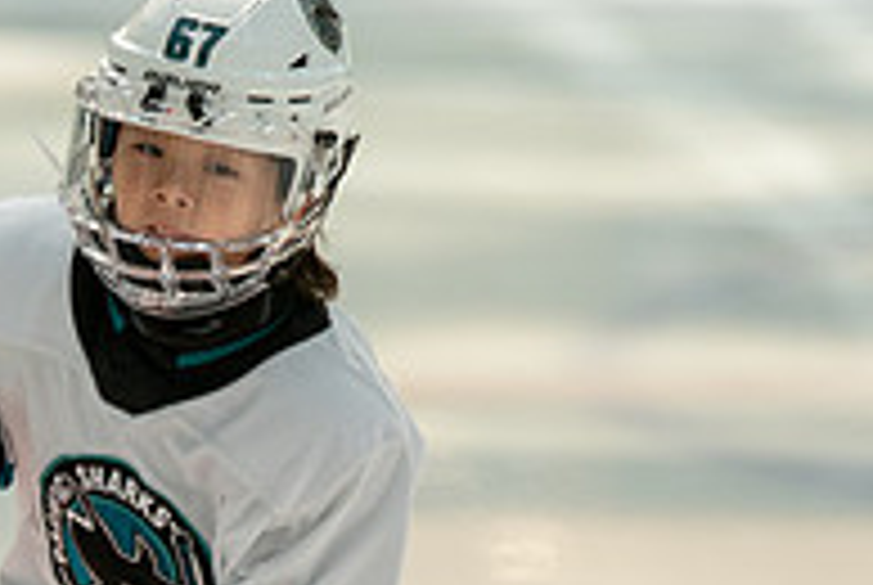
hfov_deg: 2.0
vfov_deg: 1.3
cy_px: 821
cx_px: 64
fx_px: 25428
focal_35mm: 1047
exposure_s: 1/2500
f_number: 3.2
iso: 1600
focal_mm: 274
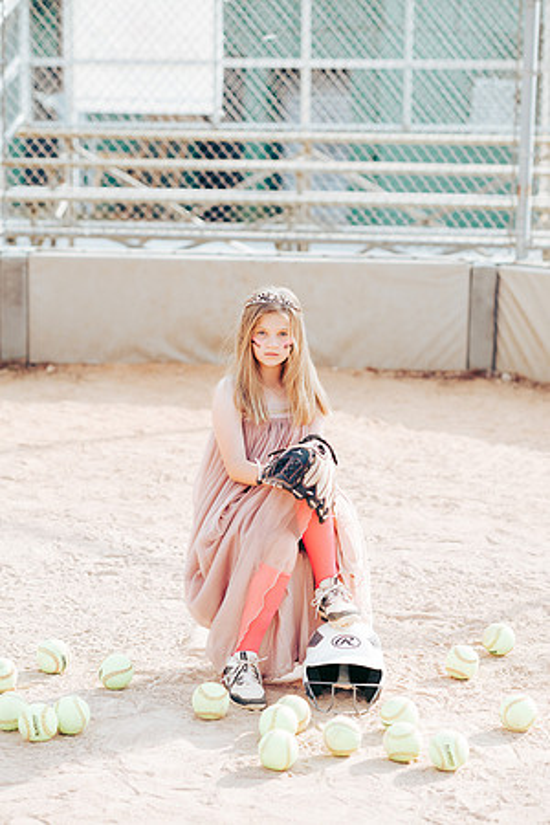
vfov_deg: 23.9
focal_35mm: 85
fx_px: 1948
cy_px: 412
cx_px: 275
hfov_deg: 16.1
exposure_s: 1/640
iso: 160
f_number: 2.8
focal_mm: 85
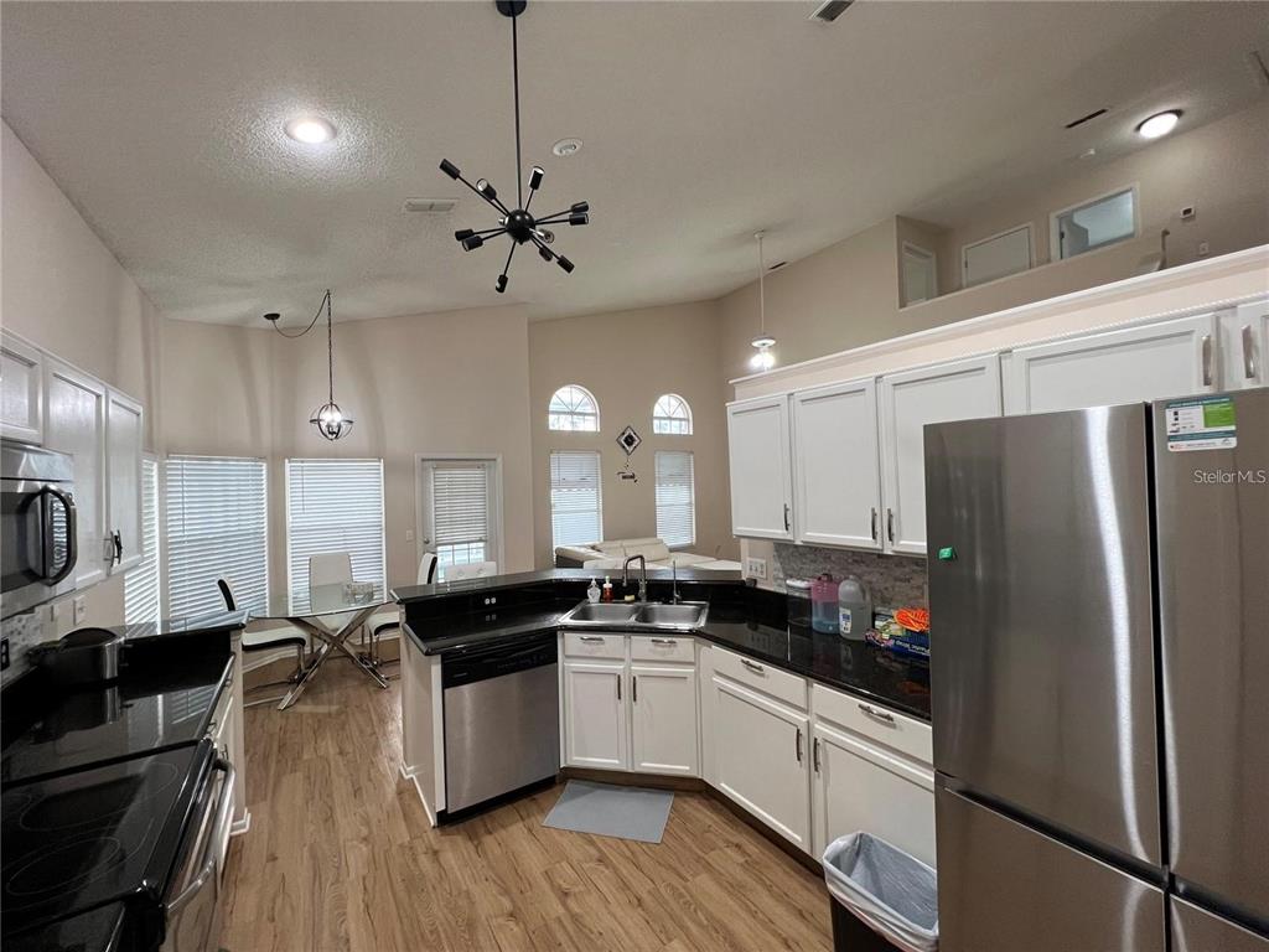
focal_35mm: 13
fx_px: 477
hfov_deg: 106.2
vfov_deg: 89.9
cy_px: 476
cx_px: 634
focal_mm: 1.57
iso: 200
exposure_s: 1/120
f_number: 1.8
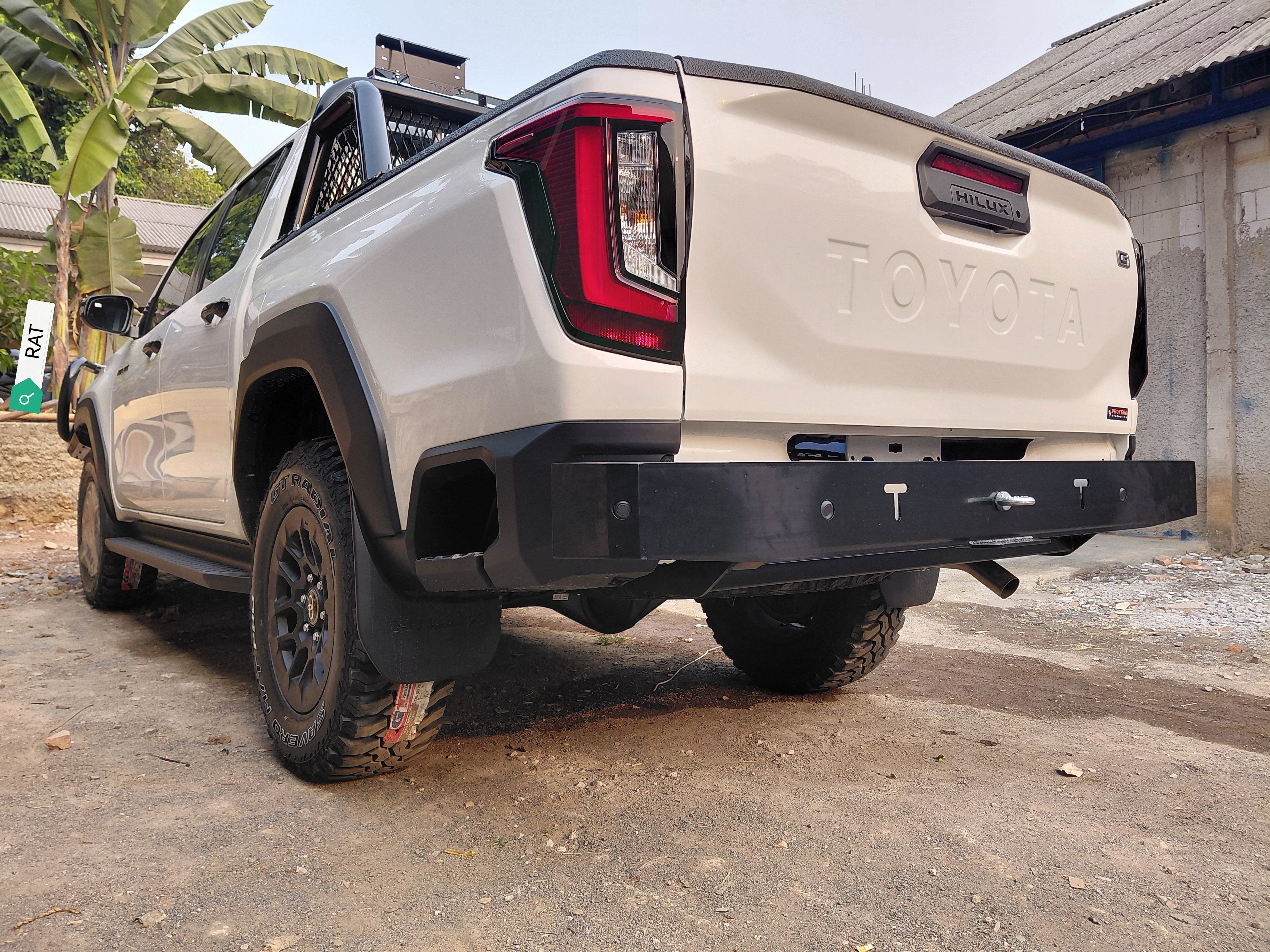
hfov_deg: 69.4
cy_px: 476
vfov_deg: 54.9
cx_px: 635
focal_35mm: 25
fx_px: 917
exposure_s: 1/497
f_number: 1.8
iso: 50
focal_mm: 4.69
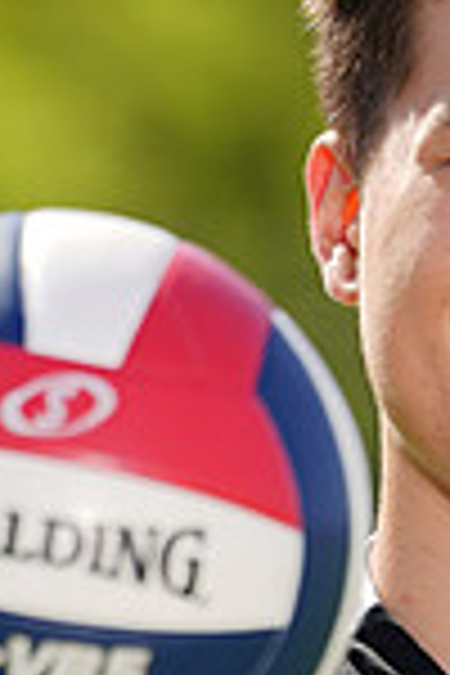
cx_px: 371
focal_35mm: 1547
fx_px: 29004
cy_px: 801
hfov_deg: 0.9
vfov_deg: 1.3
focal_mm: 400
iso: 64
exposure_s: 1/200
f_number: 6.3
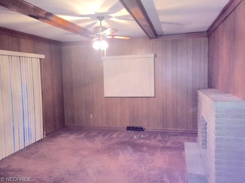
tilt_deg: -5.0
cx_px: 122
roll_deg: +2.3
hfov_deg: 61.7
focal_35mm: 29
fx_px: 205
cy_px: 92
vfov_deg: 48.2
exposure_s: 1/16
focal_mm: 4.15
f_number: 2.2
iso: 400
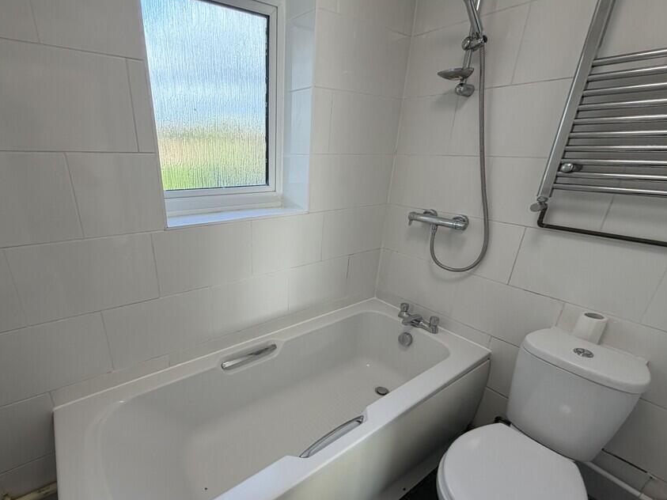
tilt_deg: -22.0
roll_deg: -0.4
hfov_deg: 90.4
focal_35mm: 17
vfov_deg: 74.3
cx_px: 284
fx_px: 328
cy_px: 285
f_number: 2.2
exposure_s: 1/121
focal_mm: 2.22
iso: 80
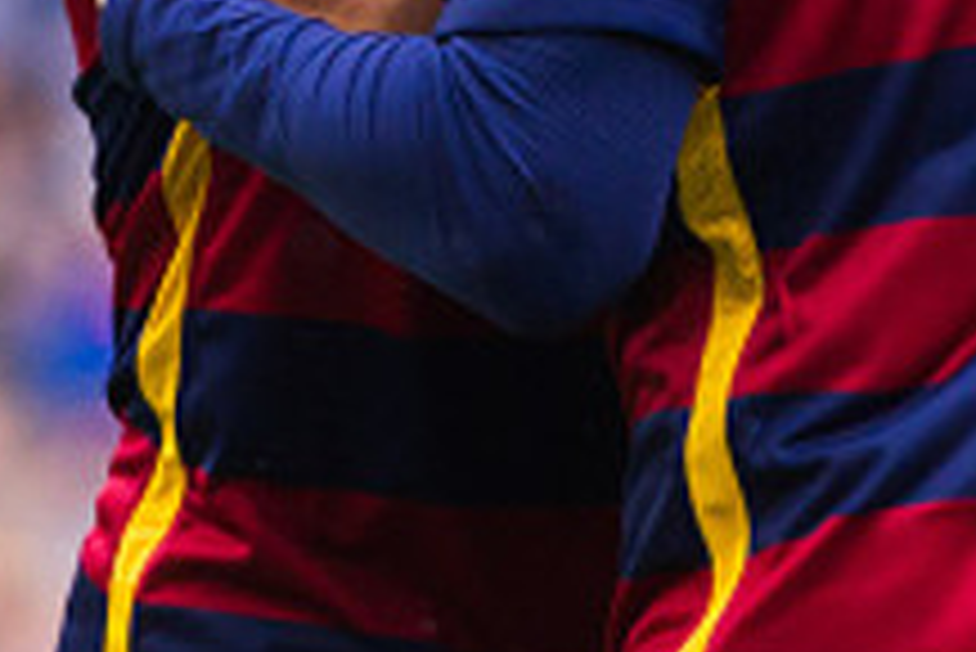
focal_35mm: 736
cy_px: -247
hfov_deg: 2.8
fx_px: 19966
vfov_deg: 1.9
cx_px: 1372
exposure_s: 1/2500
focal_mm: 200
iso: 1600
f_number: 4
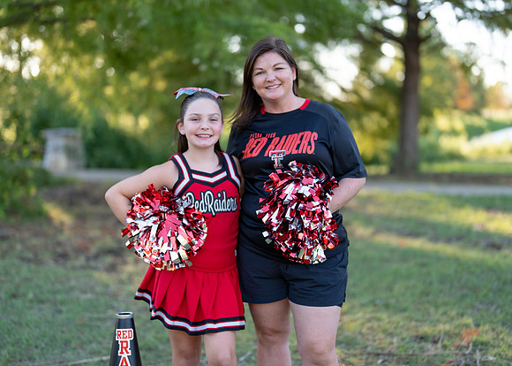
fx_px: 777
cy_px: 183
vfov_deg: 26.5
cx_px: 256
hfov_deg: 36.5
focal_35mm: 53
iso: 100
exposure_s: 1/800
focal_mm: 50
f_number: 1.2
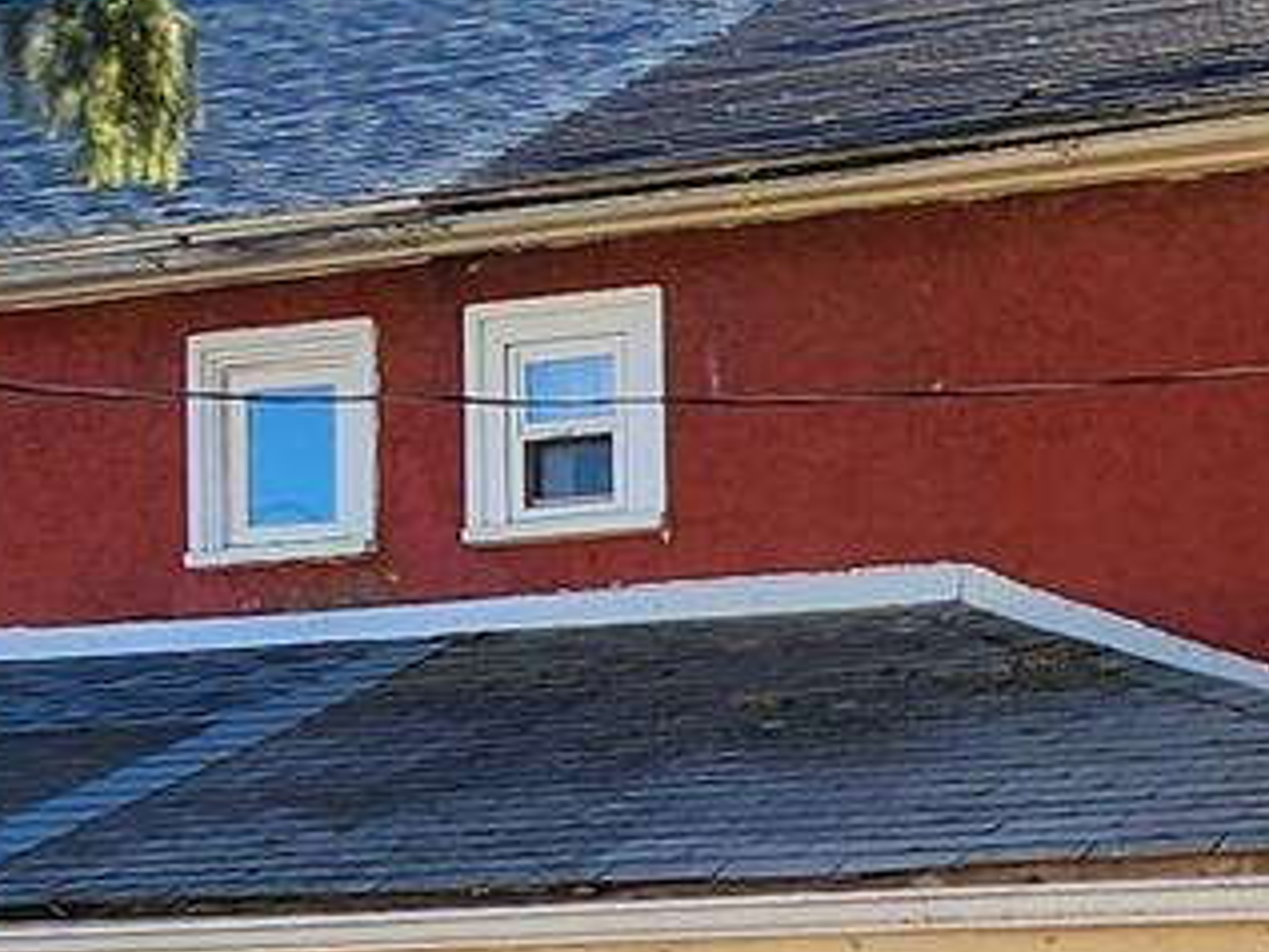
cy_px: 1248
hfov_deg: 22.7
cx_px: 1161
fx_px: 3081
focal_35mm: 84
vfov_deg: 16.6
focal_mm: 2.2
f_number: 2.2
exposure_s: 1/686
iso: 50
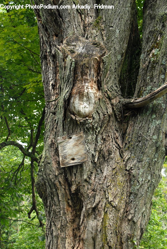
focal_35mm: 63
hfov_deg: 21.6
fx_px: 437
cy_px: 124
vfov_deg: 31.9
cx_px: 84
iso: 160
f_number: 5
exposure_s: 1/40
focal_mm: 42
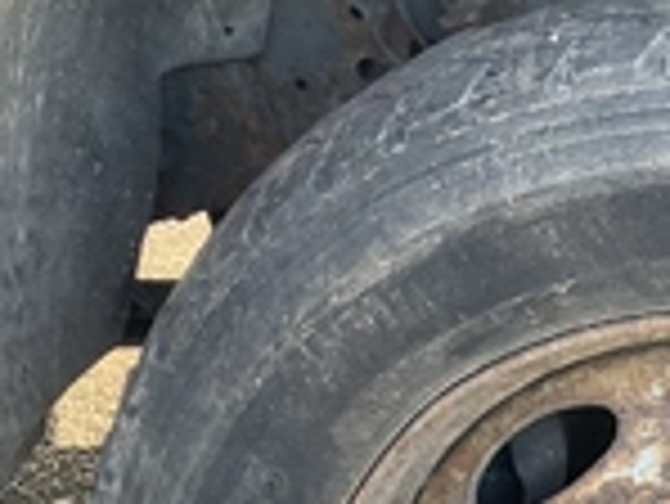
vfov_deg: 18.3
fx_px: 1511
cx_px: 643
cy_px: 549
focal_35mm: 78
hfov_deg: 24.1
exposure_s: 1/122
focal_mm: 3
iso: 40
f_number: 1.8
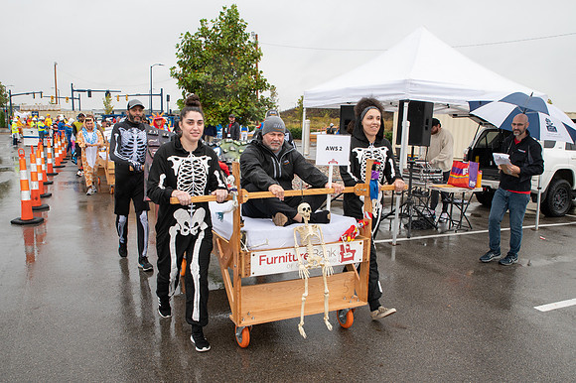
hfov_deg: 63.3
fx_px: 467
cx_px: 279
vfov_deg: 44.5
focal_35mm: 29
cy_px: 218
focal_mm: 24
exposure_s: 1/200
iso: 400
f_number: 7.1
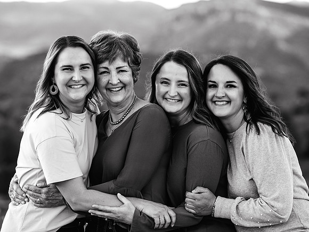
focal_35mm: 167
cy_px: 116
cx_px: 154
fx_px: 1488
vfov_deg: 8.9
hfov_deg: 11.9
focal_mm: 154
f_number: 4.5
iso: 500
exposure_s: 1/160
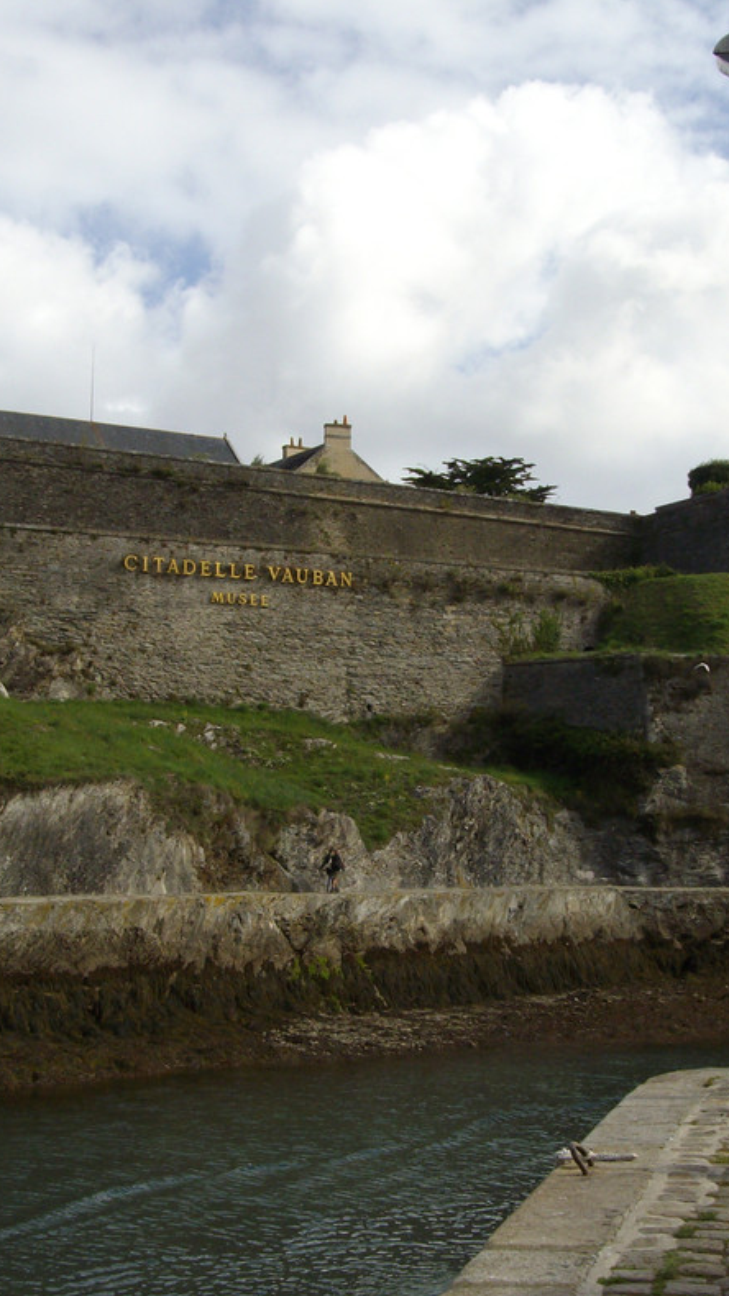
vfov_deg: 39.2
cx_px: 459
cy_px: 651
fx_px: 1822
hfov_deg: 22.6
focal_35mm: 53
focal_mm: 6
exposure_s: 1/640
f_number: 4.8
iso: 80
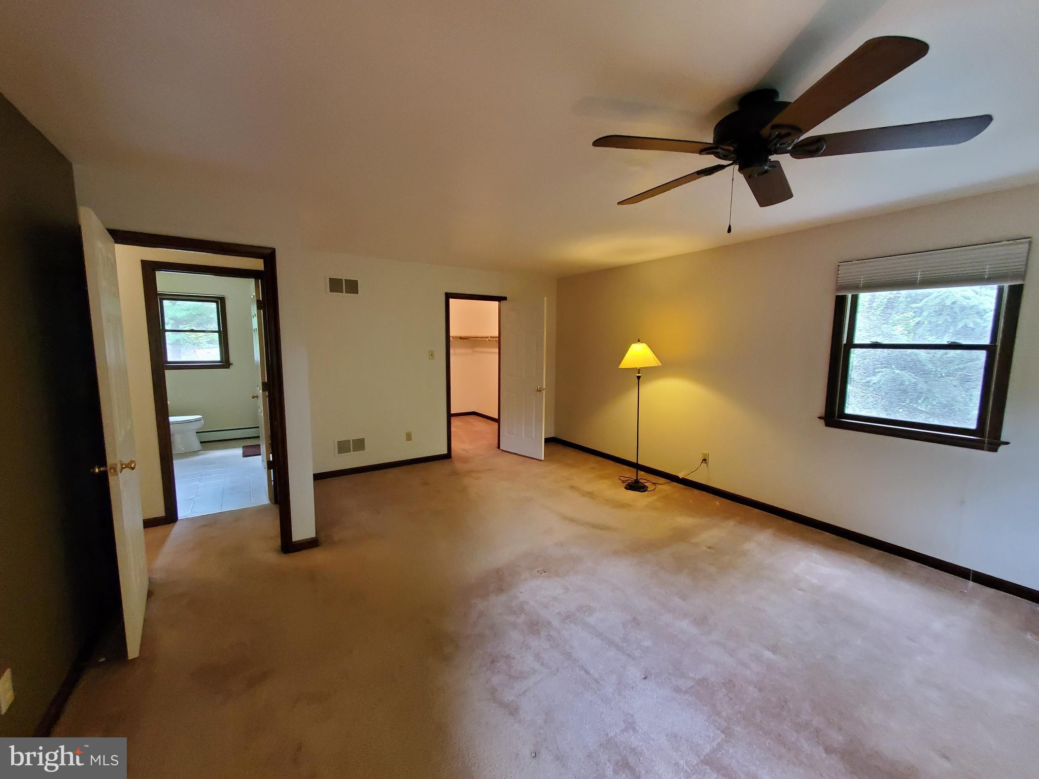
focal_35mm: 13
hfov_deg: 106.2
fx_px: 390
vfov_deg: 89.9
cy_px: 390
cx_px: 520
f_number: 2.2
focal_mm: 1.8
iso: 400
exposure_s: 1/30
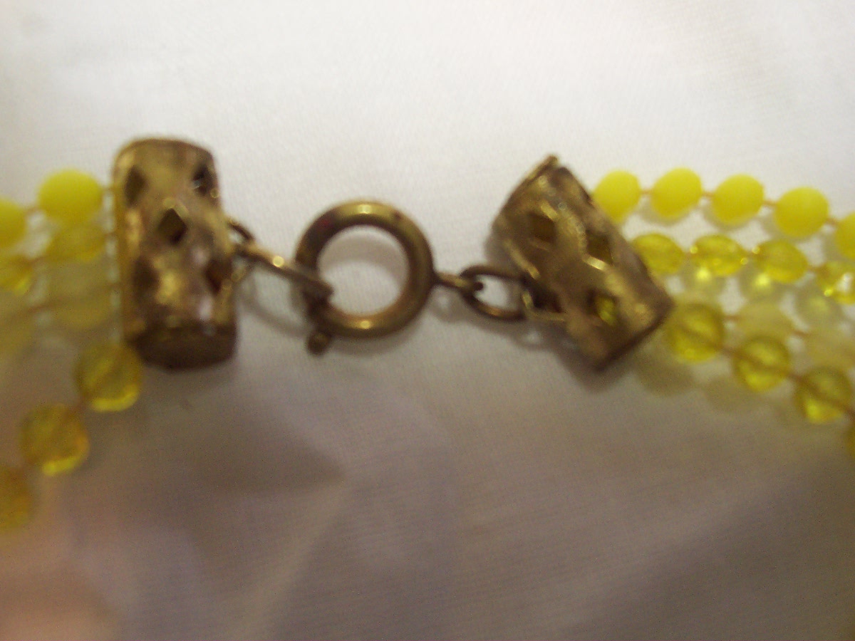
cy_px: 320
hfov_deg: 50.1
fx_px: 914
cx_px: 428
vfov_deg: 38.7
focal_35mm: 37
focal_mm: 5.6
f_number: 2.8
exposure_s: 1/30
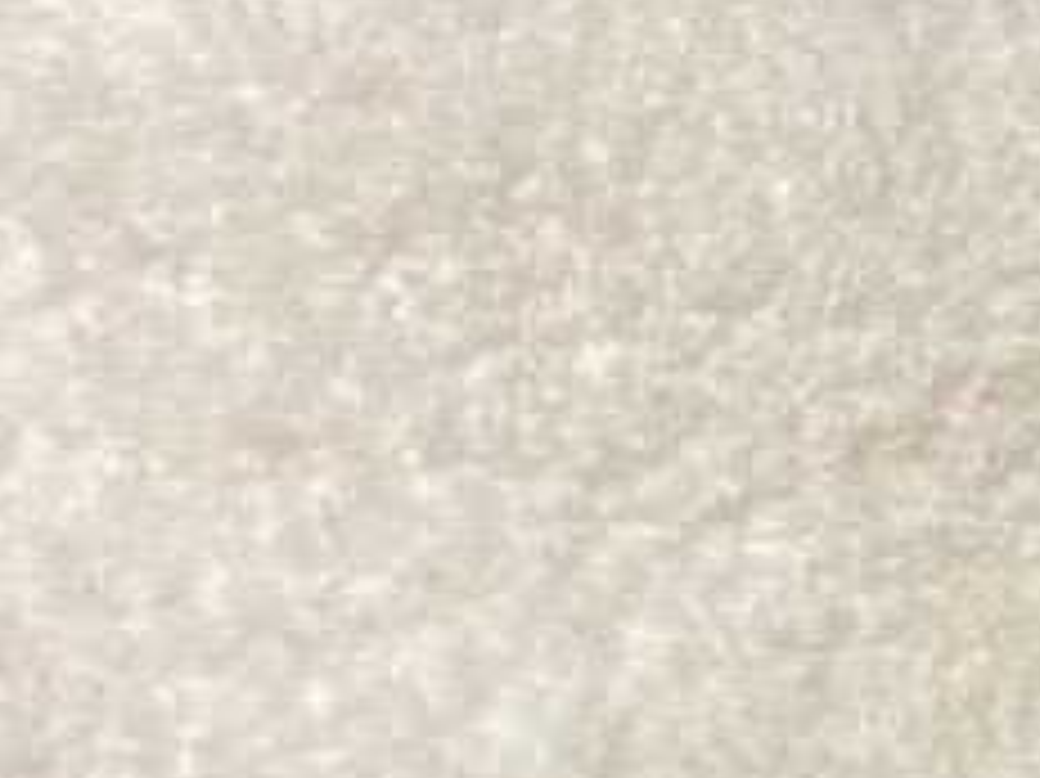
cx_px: 1148
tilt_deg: -65.9
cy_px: 486
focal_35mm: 72
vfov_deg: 20.4
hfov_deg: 25.1
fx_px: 2162
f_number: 1.8
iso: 125
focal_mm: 4.25
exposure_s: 1/60
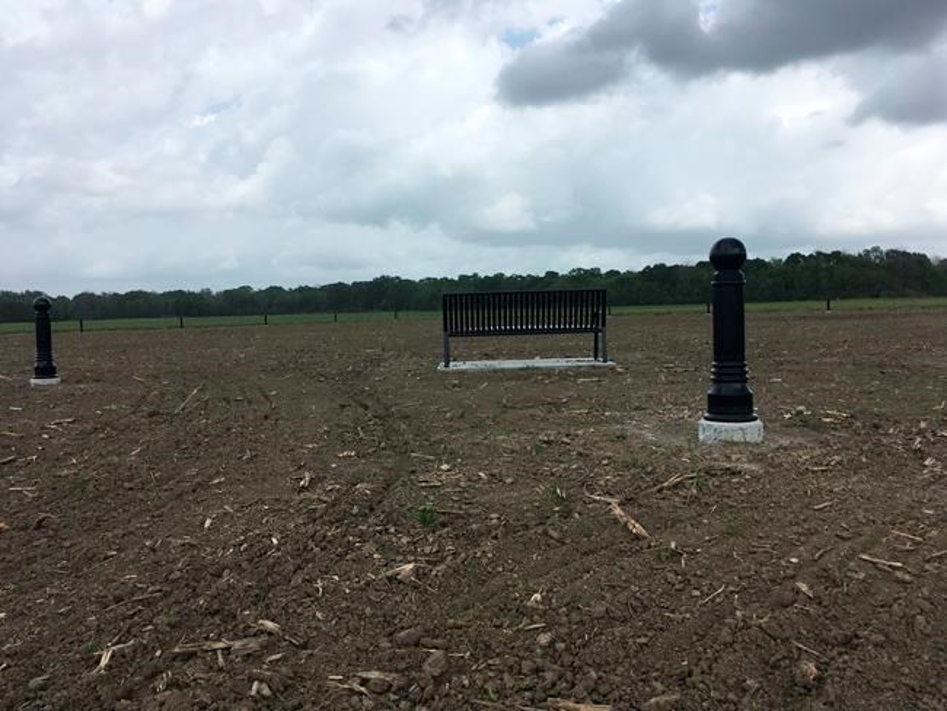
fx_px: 794
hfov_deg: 61.6
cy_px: 356
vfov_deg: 48.3
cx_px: 474
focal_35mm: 29
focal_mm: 4.15
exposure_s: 1/1637
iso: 25
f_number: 2.2
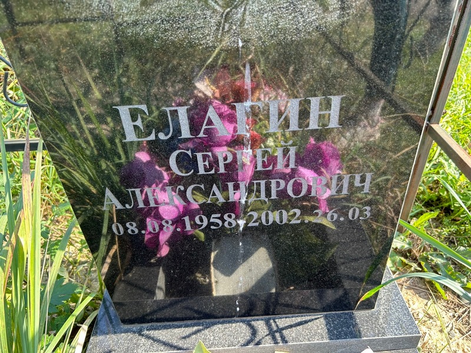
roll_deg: +2.3
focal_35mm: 26
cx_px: 236
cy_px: 176
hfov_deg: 67.3
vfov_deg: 53.1
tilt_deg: -36.4
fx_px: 354
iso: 40
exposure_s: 1/247
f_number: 1.5
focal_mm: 5.7
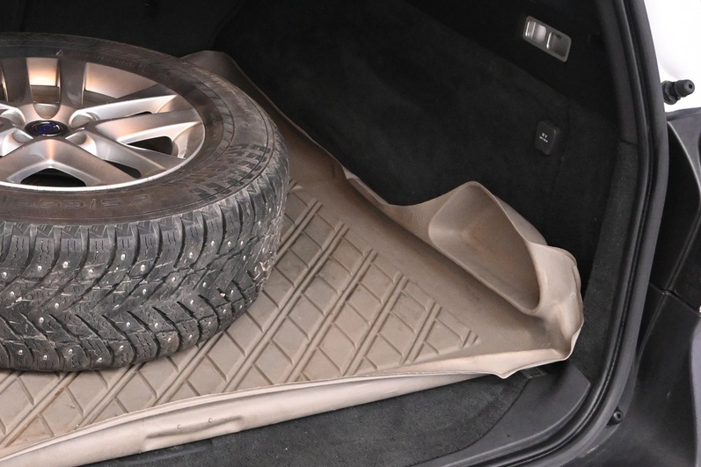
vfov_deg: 21.7
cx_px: 73
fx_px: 1217
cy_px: 171
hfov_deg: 30.7
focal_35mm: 63
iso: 3200
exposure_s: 1/80
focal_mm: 20.5
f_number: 4.5
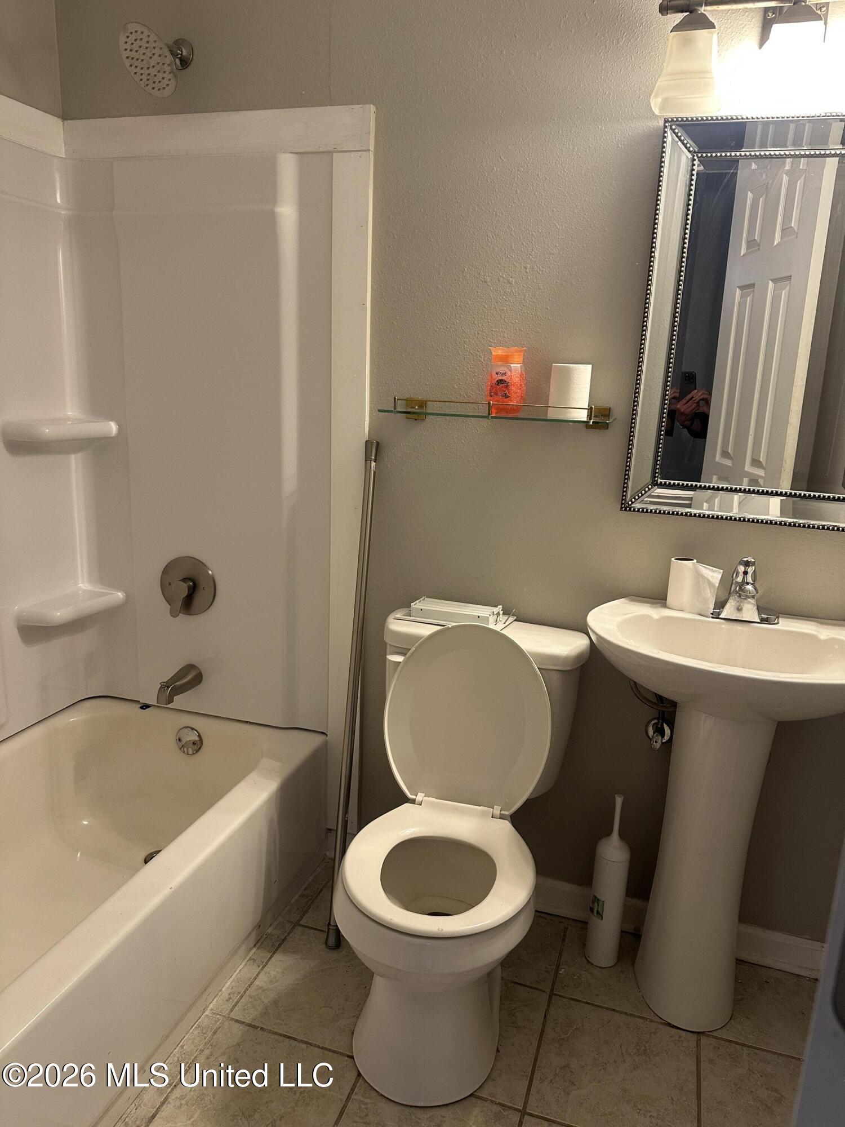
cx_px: 422
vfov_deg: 71.6
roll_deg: -3.6
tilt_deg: -14.4
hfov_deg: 56.8
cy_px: 564
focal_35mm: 24
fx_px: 781
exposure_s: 1/60
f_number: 1.78
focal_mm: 6.86
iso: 200
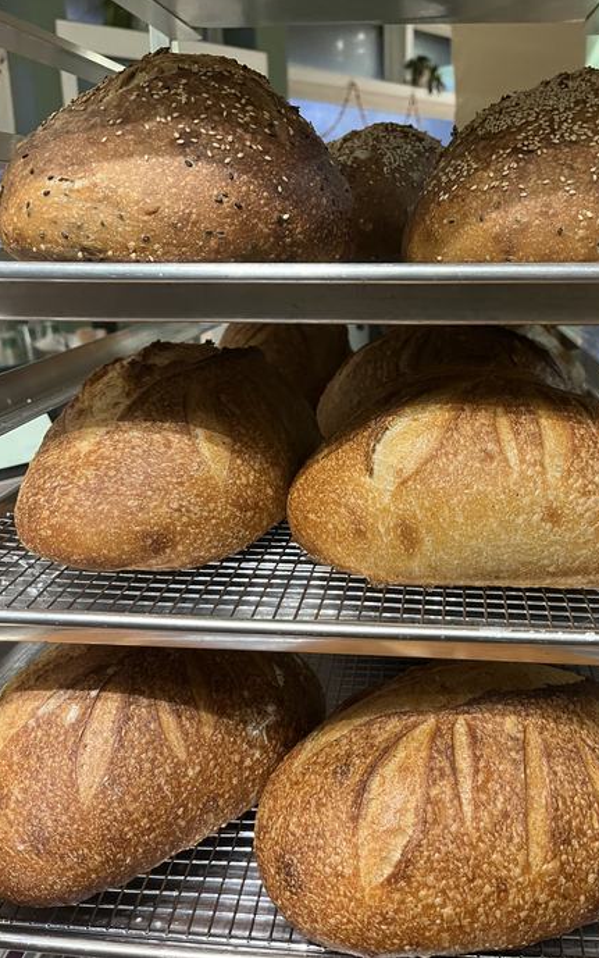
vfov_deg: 66.5
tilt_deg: -18.1
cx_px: 361
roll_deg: +0.9
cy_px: 473
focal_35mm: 28
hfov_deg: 44.3
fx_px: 731
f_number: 1.6
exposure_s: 1/60
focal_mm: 5.1
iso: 500
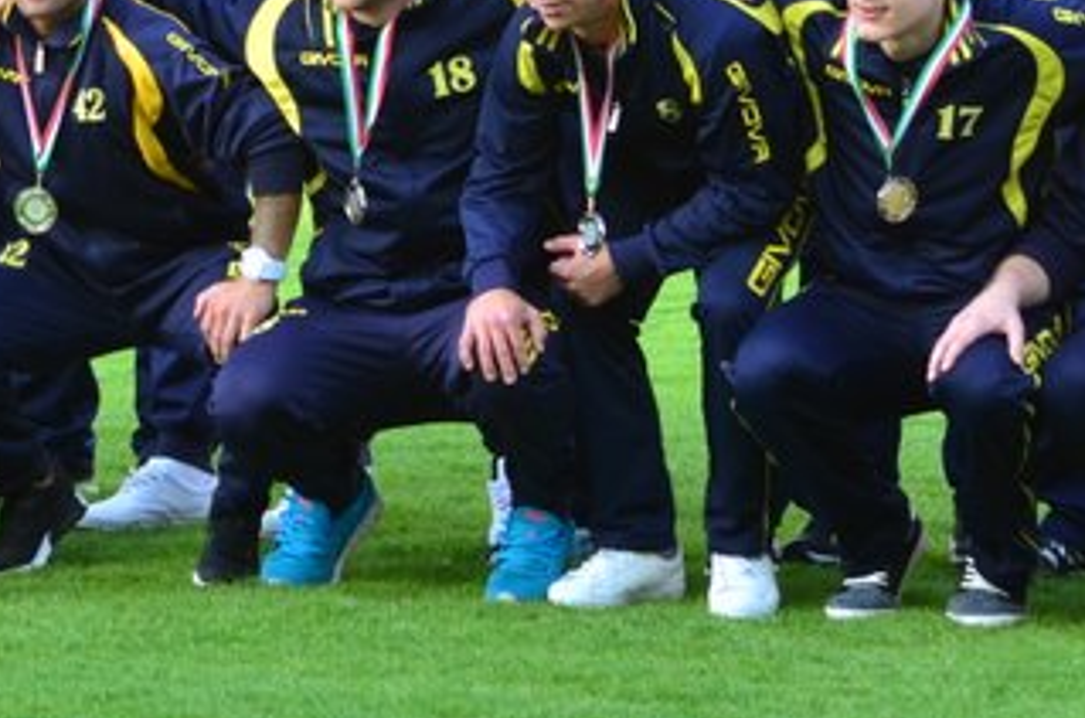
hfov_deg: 6.9
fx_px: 8899
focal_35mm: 296
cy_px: 95
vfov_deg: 4.6
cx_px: -180
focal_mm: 70
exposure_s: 1/160
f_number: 5
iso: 250
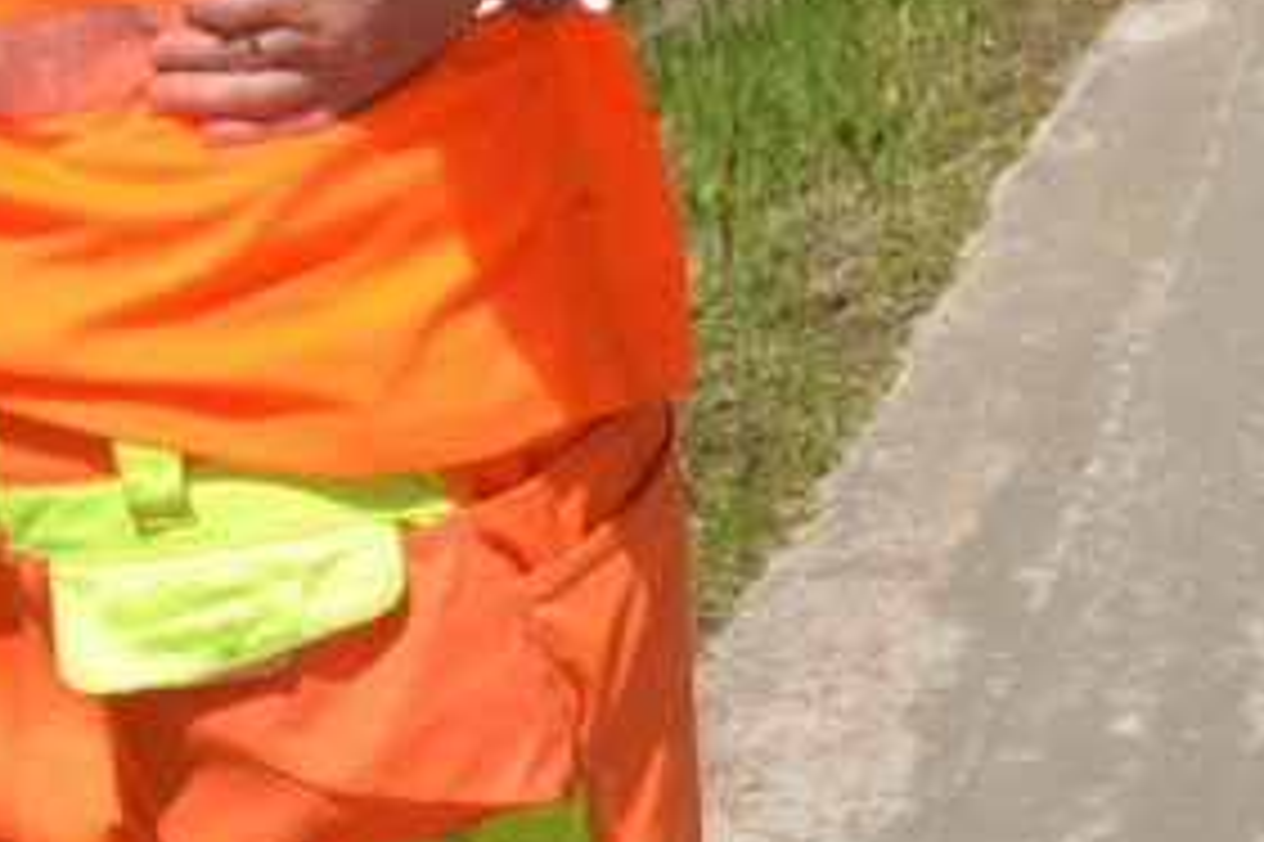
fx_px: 4948
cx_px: 2137
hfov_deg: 13.4
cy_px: -896
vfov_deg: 9.1
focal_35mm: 141
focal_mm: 22
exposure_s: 1/200
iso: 100
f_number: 8
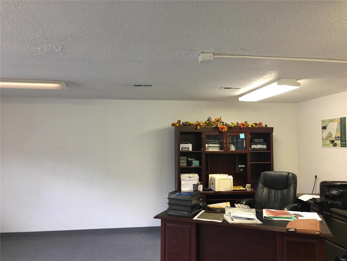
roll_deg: +0.1
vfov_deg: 48.2
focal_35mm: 29
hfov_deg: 61.7
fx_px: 291
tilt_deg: +3.2
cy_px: 130
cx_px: 174
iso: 40
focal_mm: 4.15
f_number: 2.2
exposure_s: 1/15
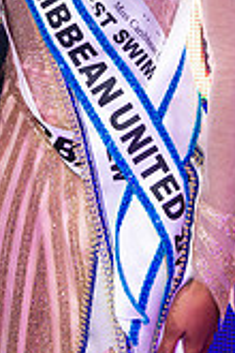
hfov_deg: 10.1
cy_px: -111
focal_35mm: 136
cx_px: 81
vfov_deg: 14.4
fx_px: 1332
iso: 4000
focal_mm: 50
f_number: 5
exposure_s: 1/160
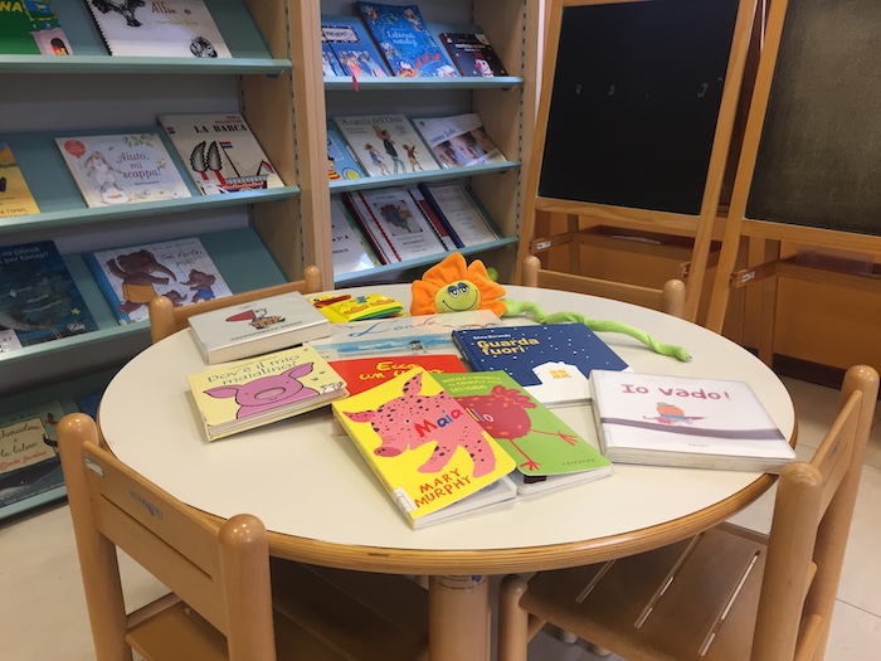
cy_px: 330
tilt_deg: -18.9
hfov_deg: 61.7
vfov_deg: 48.2
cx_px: 440
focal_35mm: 29
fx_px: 738
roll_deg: -0.4
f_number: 2.2
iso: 80
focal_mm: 4.15
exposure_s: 1/33
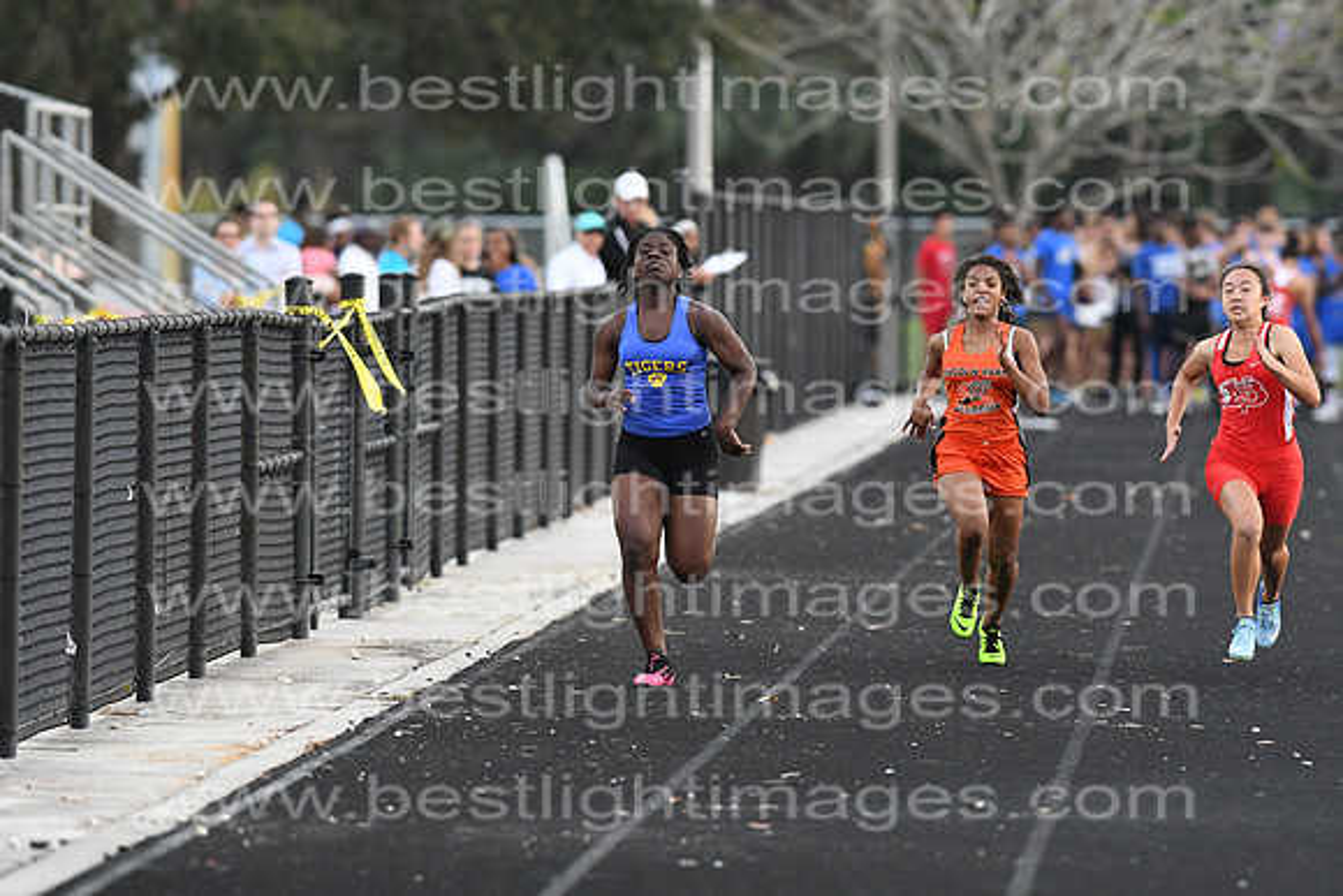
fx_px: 16791
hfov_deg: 4.6
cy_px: 448
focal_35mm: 450
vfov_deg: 3.1
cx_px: 672
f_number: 4
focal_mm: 300
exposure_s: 1/1600
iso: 2000
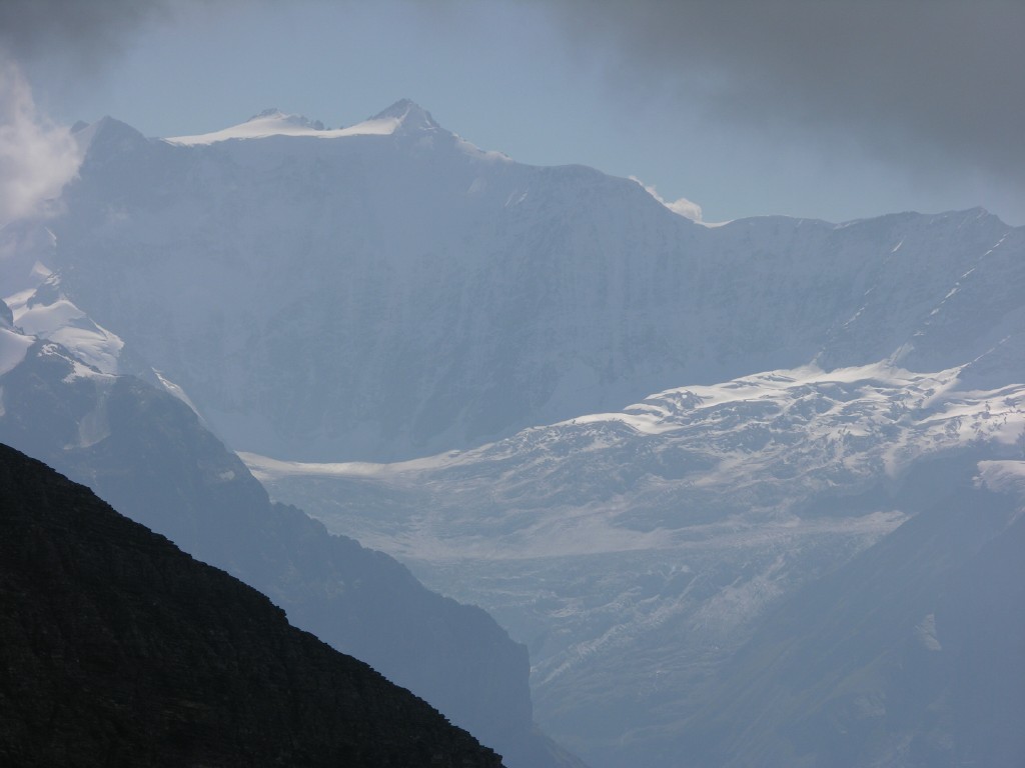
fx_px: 4442
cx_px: 512
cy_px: 384
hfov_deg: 13.2
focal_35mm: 150
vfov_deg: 9.9
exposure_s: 1/495
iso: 50
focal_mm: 37.7
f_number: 6.9
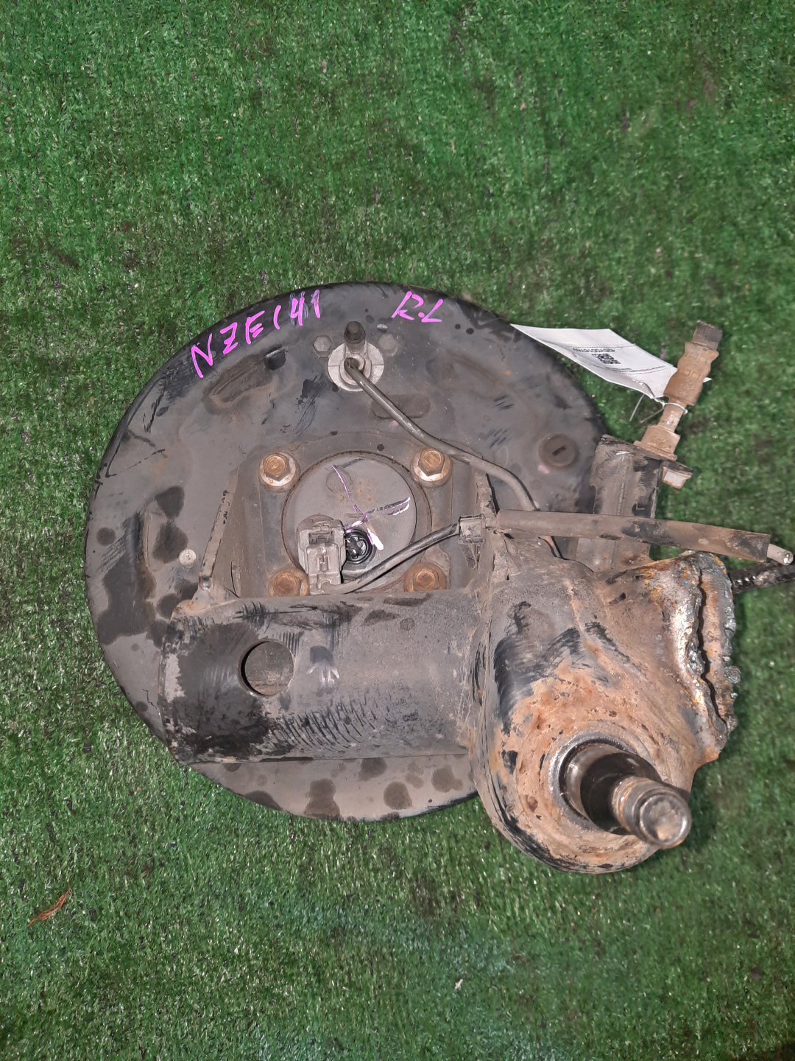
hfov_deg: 54.9
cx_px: 398
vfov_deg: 69.4
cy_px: 530
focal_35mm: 25
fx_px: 766
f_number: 2
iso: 398
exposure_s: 1/25
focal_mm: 4.6
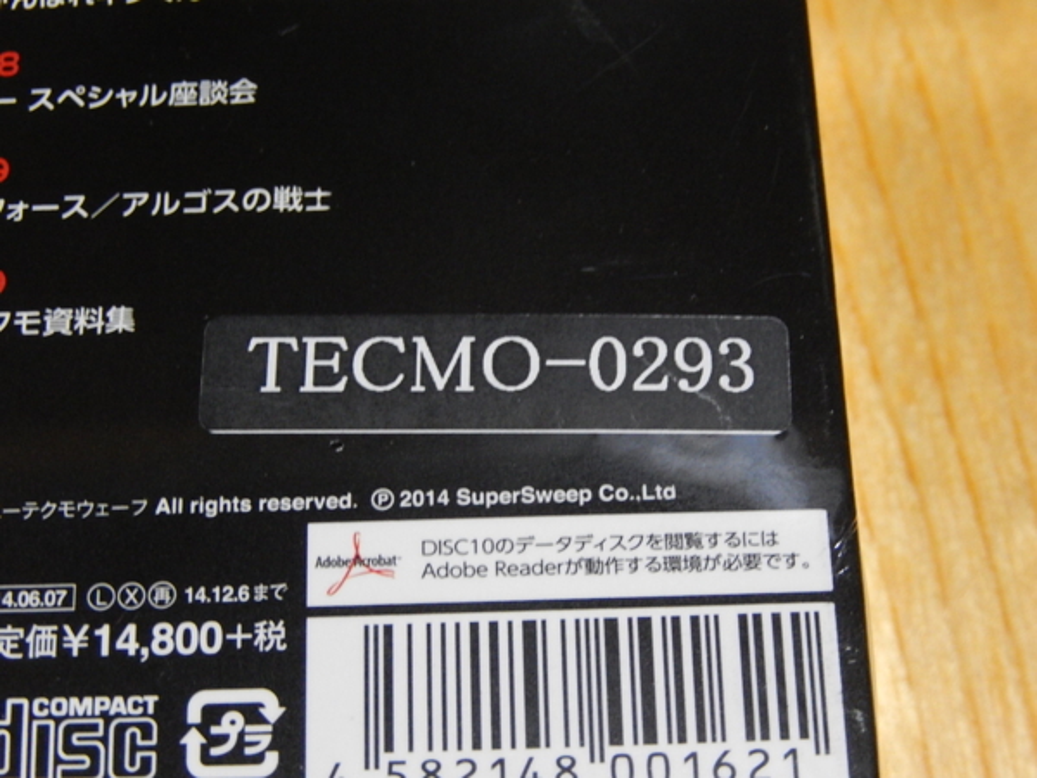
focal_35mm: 85
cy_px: 389
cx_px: 518
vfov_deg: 17.4
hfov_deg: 23.0
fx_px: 2546
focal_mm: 15.2
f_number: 5.1
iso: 800
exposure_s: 1/6
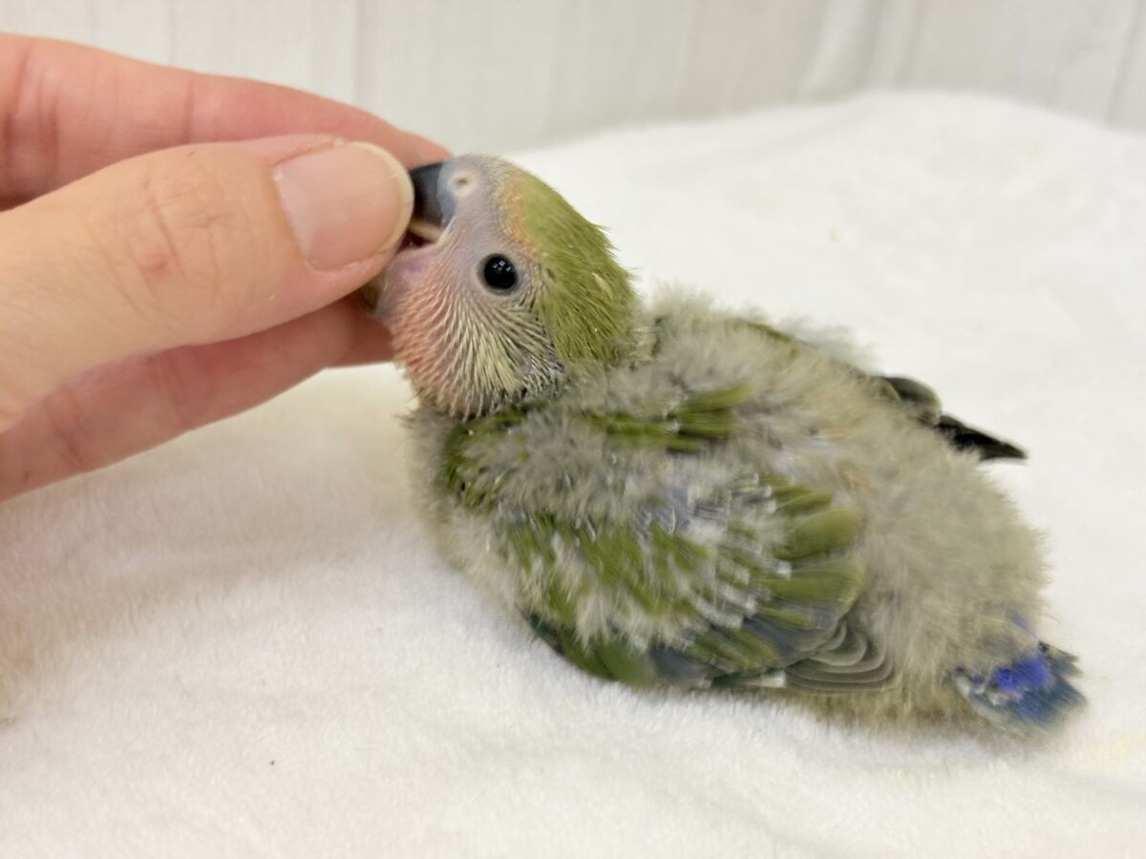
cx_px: 573
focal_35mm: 52
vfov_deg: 28.0
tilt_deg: -26.4
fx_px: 1722
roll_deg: -5.4
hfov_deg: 36.8
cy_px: 430
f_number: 1.6
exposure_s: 1/33
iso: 160
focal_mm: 5.96
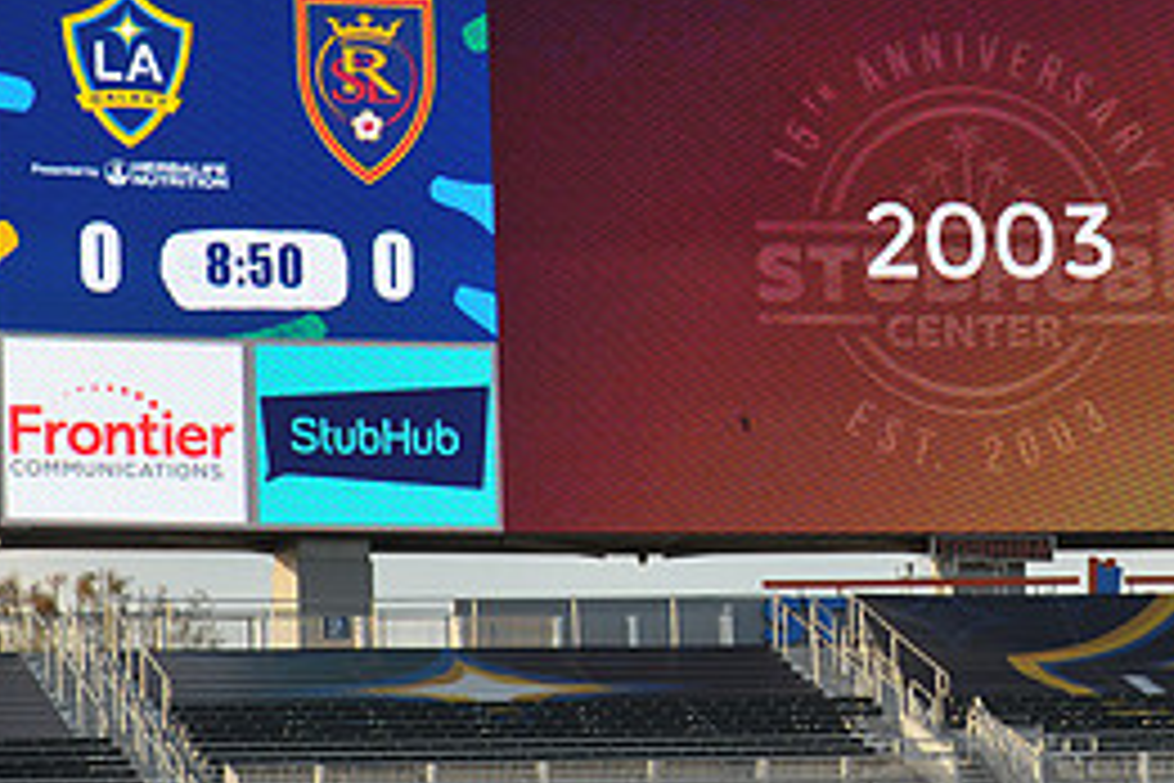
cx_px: 981
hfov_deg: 8.8
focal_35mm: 233
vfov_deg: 5.9
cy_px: 261
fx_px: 7598
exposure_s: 1/400
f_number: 10
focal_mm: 105
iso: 400
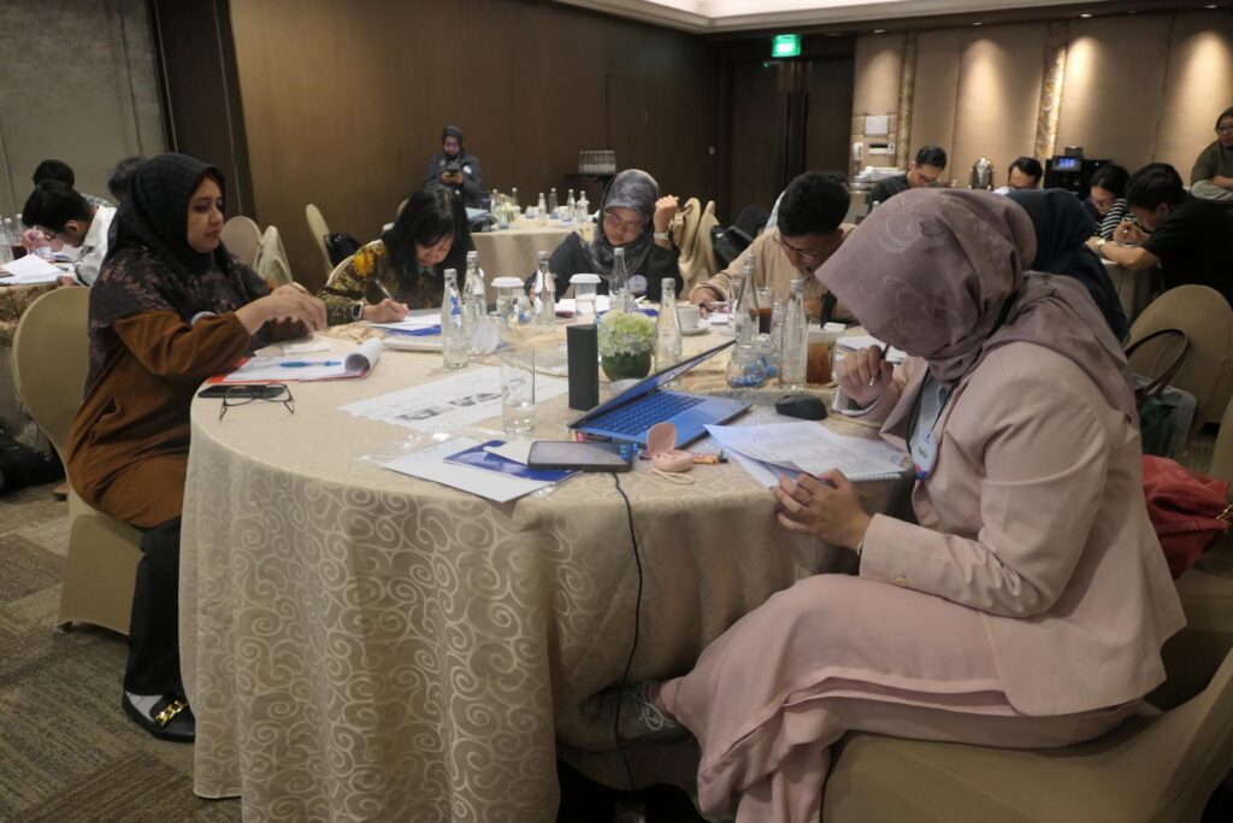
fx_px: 856
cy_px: 412
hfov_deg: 71.5
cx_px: 616
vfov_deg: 51.3
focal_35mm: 25
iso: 500
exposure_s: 1/80
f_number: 1.6
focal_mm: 9.2
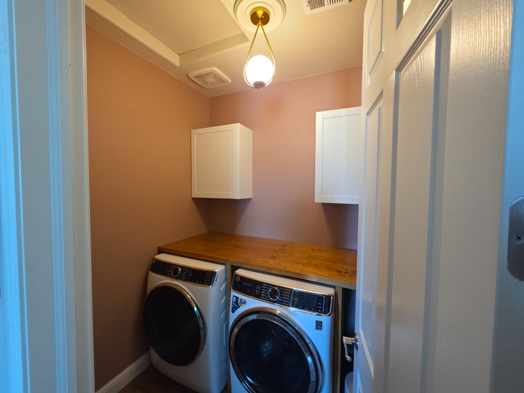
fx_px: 197
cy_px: 196
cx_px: 262
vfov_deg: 89.9
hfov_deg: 106.2
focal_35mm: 13
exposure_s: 1/10.9
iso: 125
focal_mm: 2.2
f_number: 1.9
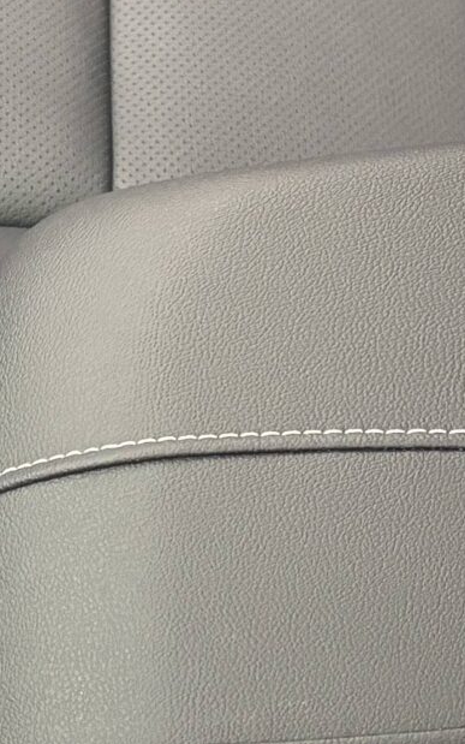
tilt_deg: -61.9
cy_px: 450
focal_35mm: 114
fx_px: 2311
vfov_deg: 18.3
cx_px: -175
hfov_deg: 11.1
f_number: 1.6
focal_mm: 5.96
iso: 500
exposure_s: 1/30
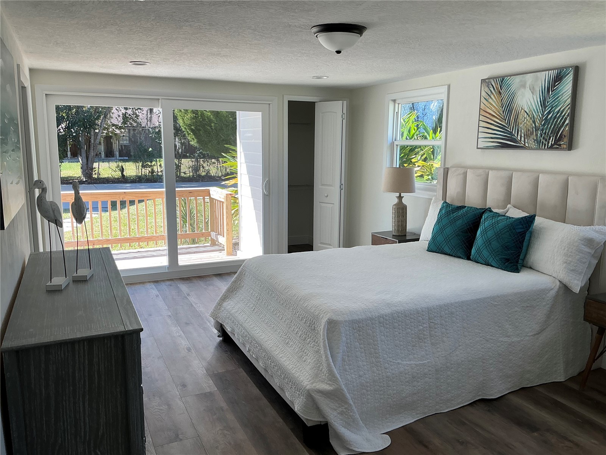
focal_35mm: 28
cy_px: 228
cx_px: 303
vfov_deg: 49.7
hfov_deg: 63.4
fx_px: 490
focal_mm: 3
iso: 32
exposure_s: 1/120
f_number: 1.8
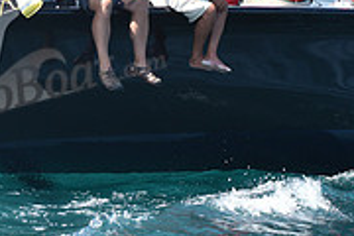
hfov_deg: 9.1
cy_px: -40
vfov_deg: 6.0
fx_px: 2222
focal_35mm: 226
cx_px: 269
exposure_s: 1/1250
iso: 250
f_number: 4.5
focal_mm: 70
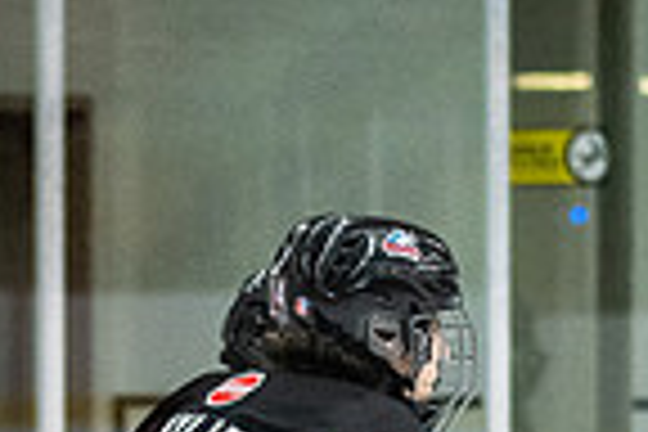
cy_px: 733
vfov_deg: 2.6
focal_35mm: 526
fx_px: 9467
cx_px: 438
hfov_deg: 3.9
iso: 2000
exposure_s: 1/640
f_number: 2.8
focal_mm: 70
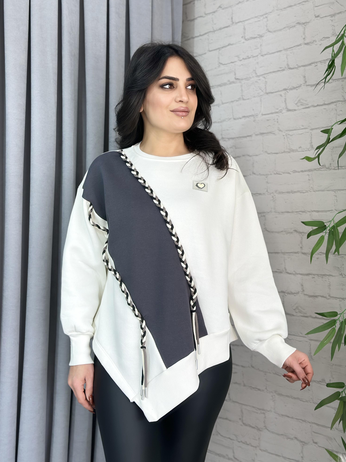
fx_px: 653
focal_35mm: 49
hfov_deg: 29.7
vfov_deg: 38.9
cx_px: 171
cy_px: 230
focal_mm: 6.86
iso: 80
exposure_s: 1/305
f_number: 1.78
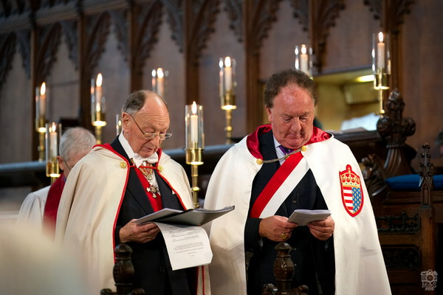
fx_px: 1710
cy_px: 148
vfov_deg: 9.9
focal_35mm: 139
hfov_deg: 14.8
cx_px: 222
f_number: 2.8
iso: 5000
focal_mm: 139
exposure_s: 1/320
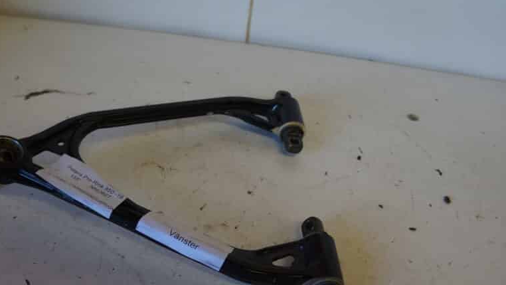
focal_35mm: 38
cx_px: 187
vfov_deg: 31.0
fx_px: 510
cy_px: 182
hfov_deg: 52.2
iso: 200
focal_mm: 18
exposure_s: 1/60
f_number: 3.5
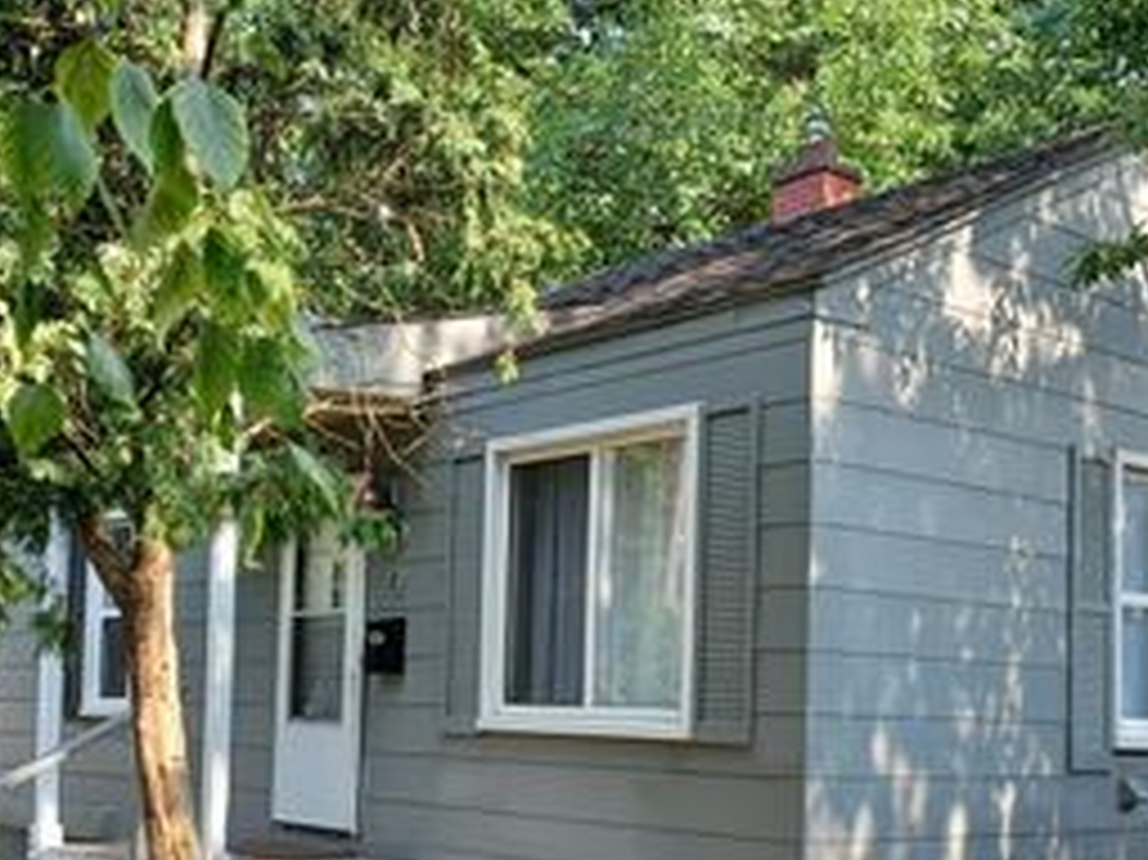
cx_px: 599
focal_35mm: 49
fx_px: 1624
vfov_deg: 29.3
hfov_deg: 38.9
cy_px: 624
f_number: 1.8
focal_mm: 4.6
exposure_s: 1/120
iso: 50
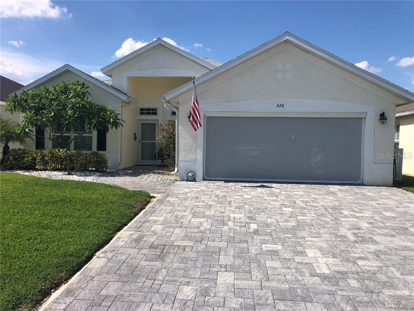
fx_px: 335
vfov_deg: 49.7
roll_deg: -0.2
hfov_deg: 63.4
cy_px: 156
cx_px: 207
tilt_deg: -2.6
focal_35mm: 28
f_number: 1.8
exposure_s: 1/2703
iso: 20
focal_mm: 4
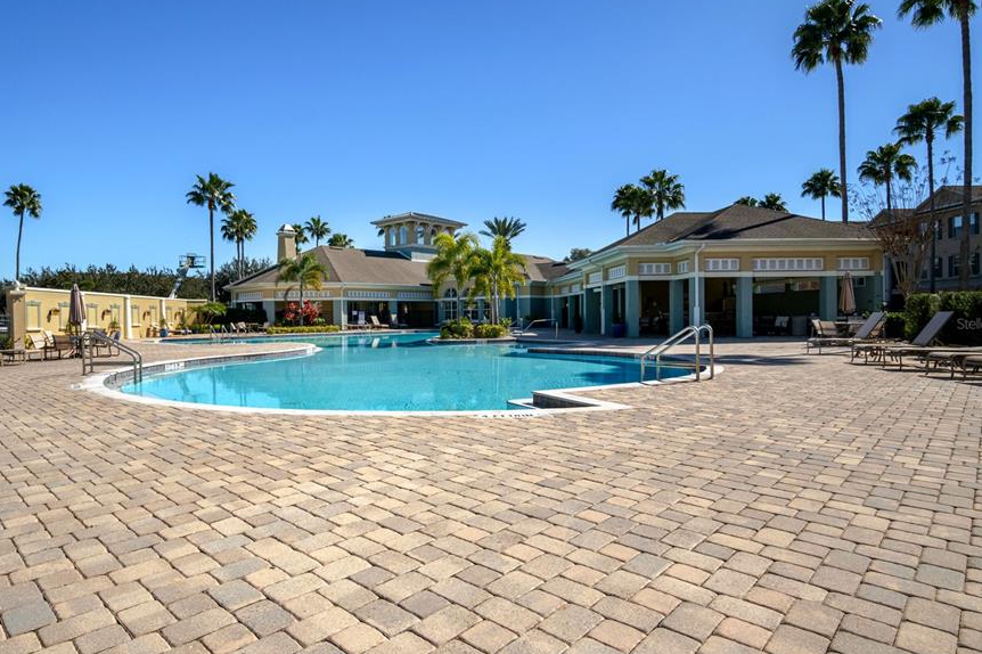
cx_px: 439
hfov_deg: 84.9
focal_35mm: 20
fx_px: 534
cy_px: 324
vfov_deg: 62.9
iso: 1000
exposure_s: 1/800
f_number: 8
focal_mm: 11
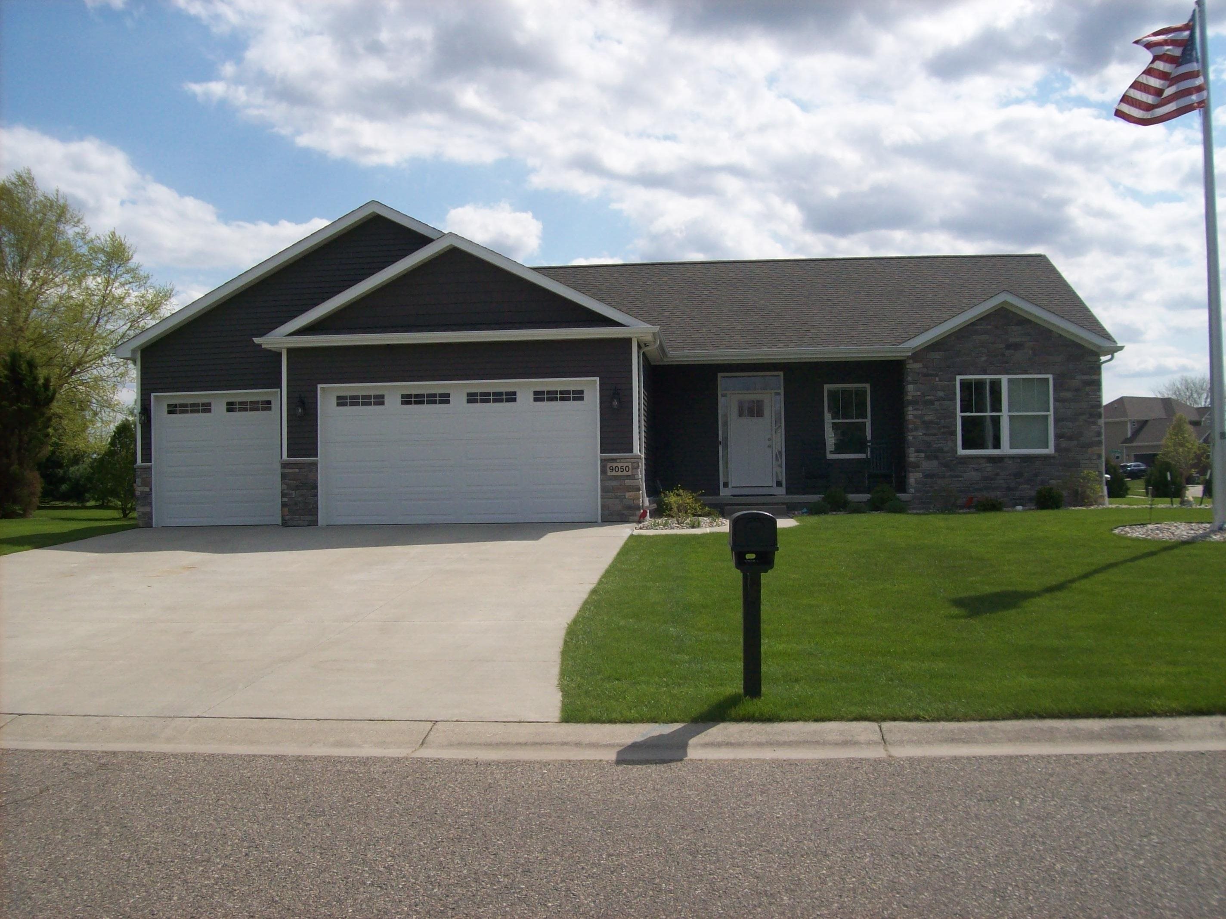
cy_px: 460
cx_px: 613
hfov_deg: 51.4
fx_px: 1275
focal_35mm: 36
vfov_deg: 39.6
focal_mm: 6
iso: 80
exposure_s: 1/943
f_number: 4.8
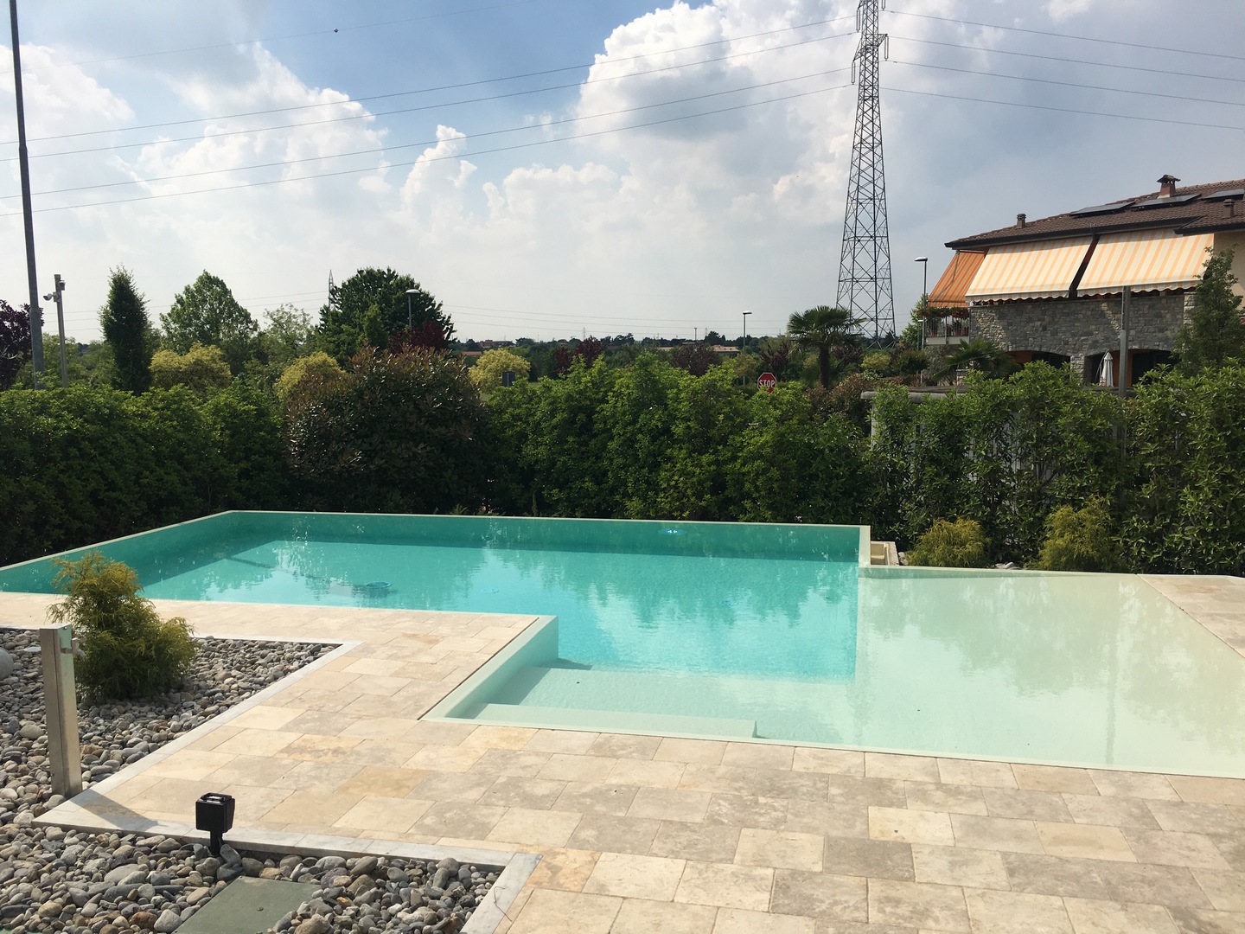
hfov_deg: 61.7
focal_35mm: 29
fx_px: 1043
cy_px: 467
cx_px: 622
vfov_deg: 48.2
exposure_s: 1/2849
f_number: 2.2
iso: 25
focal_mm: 4.15
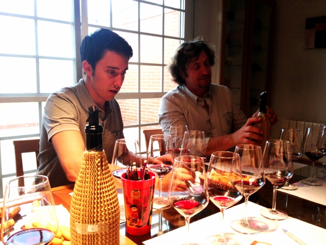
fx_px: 311
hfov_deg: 55.4
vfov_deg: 42.9
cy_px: 122
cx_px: 163
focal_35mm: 33
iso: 64
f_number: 2.4
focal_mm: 4.13
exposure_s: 1/20
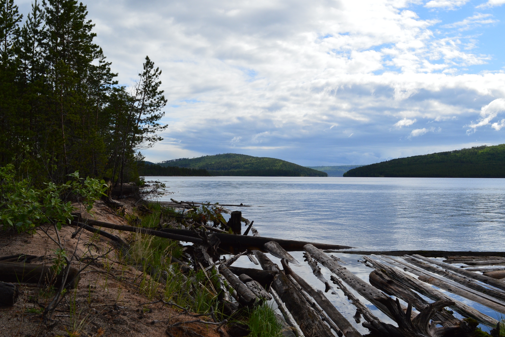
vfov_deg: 38.9
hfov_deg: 55.8
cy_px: 164
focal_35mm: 34
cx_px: 256
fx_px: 477
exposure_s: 1/500
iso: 280
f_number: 11
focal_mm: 22
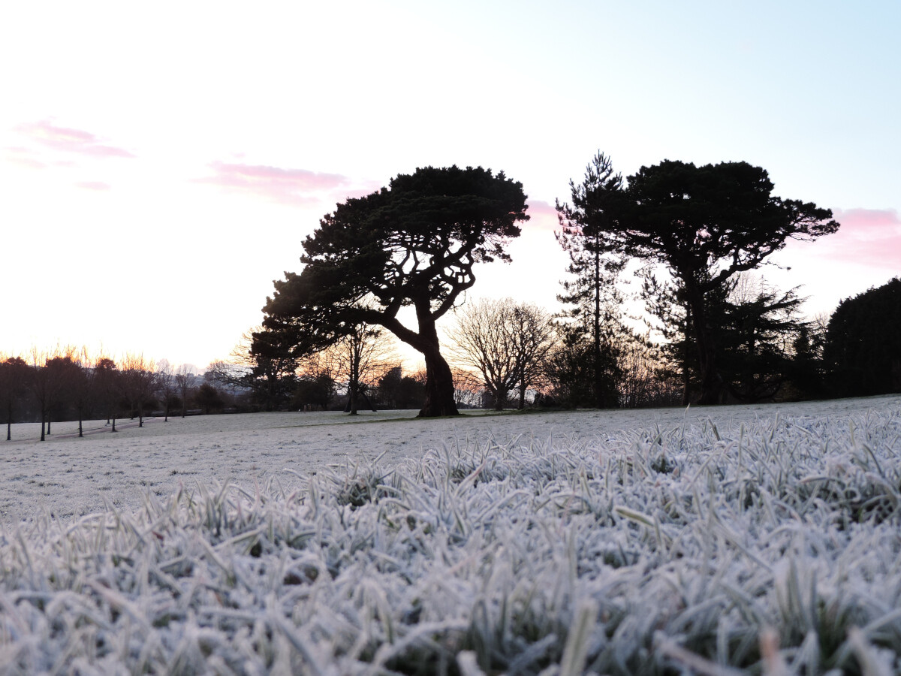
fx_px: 1223
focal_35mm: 47
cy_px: 338
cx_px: 450
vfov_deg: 30.9
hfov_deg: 40.4
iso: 80
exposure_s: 1/10
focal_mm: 8.3
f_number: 3.5
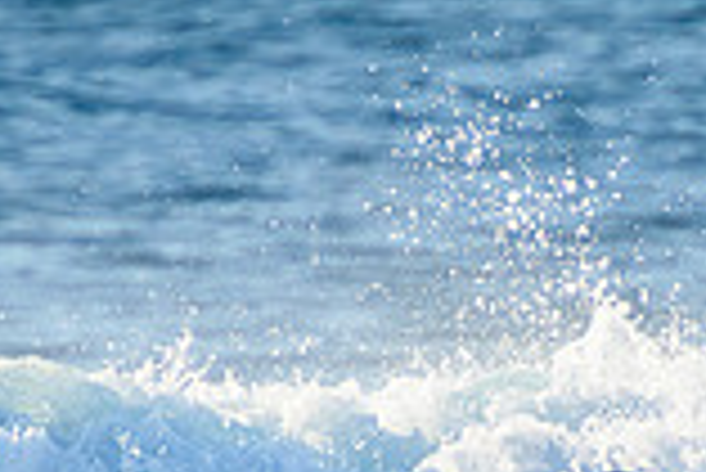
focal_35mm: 2413
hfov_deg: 0.9
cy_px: 674
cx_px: 597
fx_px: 47364
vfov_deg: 0.6
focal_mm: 400
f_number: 5.6
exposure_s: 1/2000
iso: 560
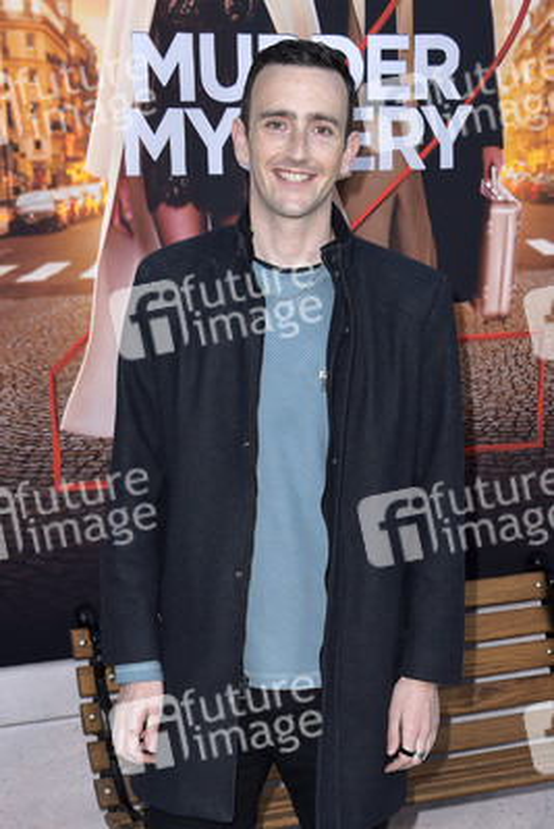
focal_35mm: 45
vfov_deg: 43.6
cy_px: 414
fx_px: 1038
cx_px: 277
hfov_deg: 29.9
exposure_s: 1/250
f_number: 6.3
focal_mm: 45
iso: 320
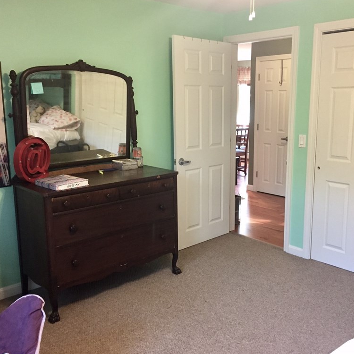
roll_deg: -0.2
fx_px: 405
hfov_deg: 47.0
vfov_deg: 47.2
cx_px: 208
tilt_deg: -12.2
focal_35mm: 35
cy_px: 177
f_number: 2.2
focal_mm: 4.15
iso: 200
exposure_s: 1/33
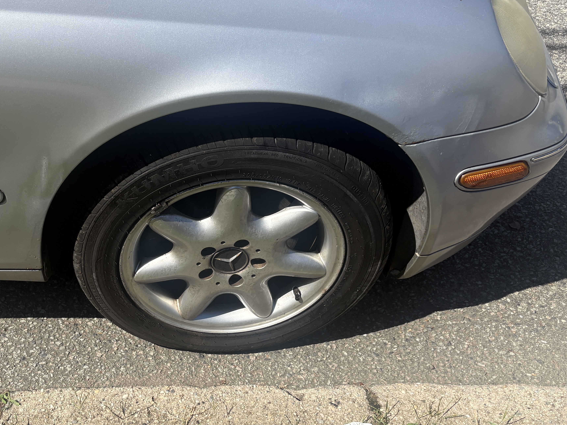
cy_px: 251
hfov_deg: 42.6
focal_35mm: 43
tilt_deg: -44.1
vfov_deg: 33.5
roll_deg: +0.6
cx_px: 149
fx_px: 704
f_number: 1.6
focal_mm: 5.96
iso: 50
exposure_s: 1/3279
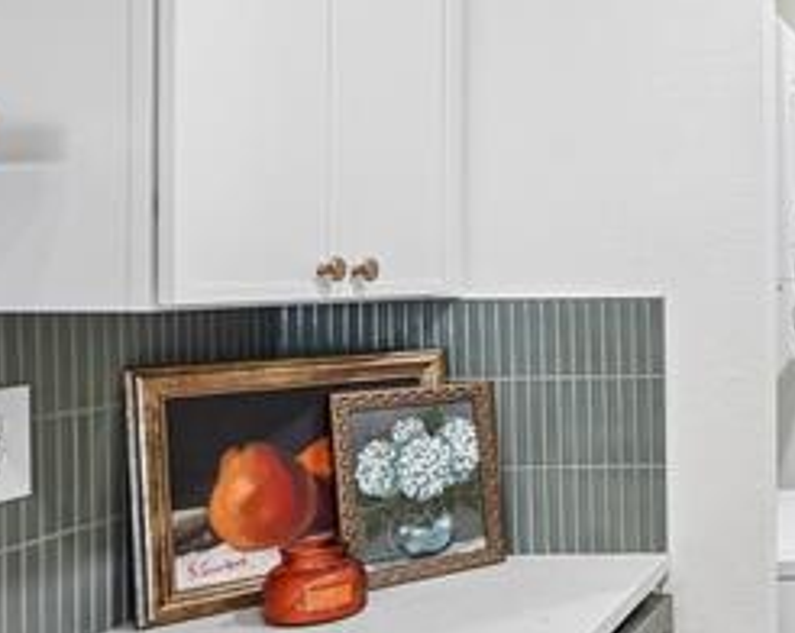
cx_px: 963
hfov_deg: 33.7
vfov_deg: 34.1
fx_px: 1034
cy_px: 294
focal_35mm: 44
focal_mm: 12
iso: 400
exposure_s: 1/15
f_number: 8
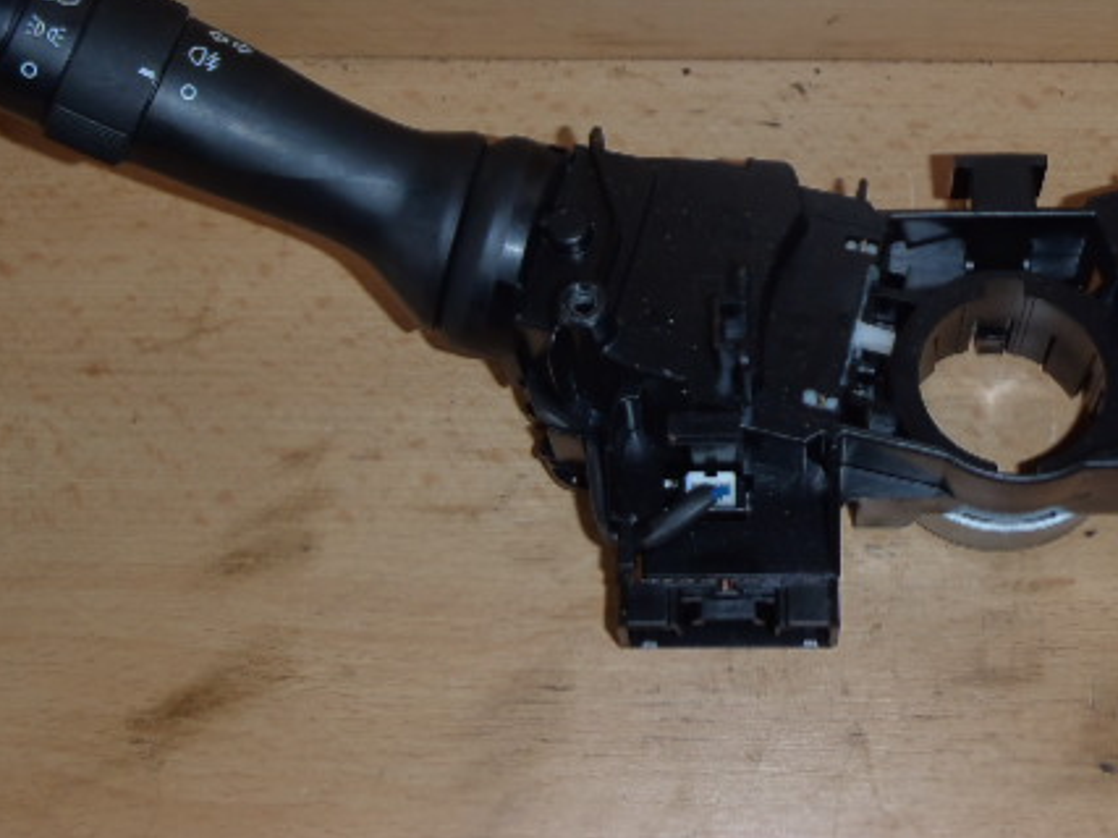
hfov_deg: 33.7
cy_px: 238
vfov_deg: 25.4
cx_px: 660
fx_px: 1840
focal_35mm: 57
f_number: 4.6
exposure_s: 1/40
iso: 100
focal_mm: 6.83
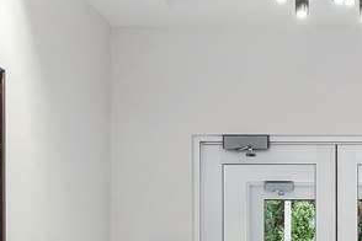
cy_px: 238
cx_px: 365
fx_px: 875
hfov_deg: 22.5
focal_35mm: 87
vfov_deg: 15.4
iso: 160
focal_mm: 25
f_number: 8
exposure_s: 1/20
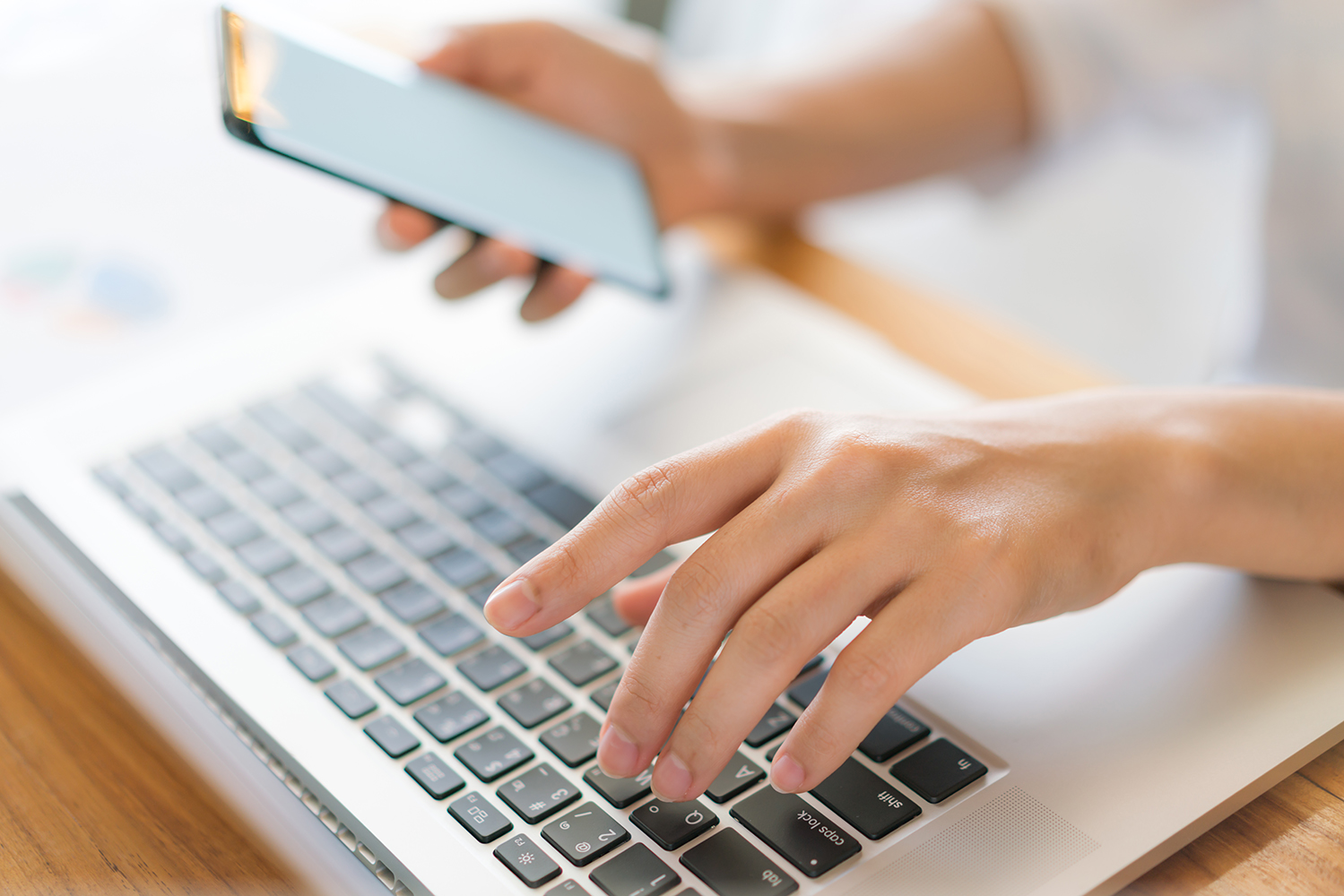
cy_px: 448
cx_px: 672
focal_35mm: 55
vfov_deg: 24.6
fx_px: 2054
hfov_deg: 36.2
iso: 100
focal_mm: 55
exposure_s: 1/160
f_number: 1.8
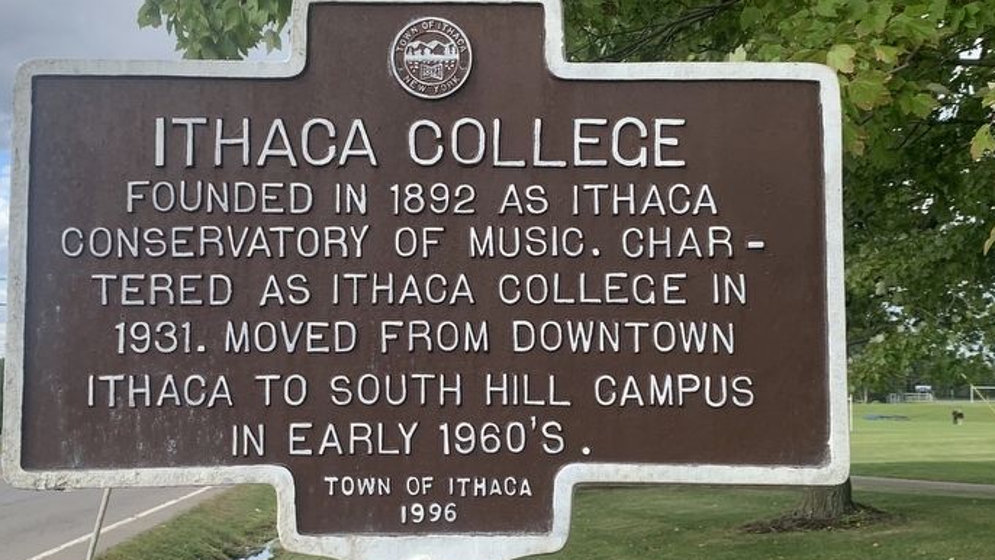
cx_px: 432
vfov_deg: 35.4
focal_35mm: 33
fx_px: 871
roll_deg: -2.1
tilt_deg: +4.8
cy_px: 363
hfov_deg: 59.3
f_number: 1.8
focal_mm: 4.25
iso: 25
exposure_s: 1/627
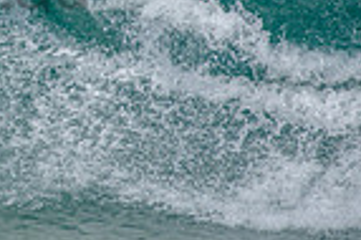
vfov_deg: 0.7
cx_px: -179
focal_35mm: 2035
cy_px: -49
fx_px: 20383
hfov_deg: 1.0
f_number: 6.3
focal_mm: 500
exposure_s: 1/2500
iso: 250
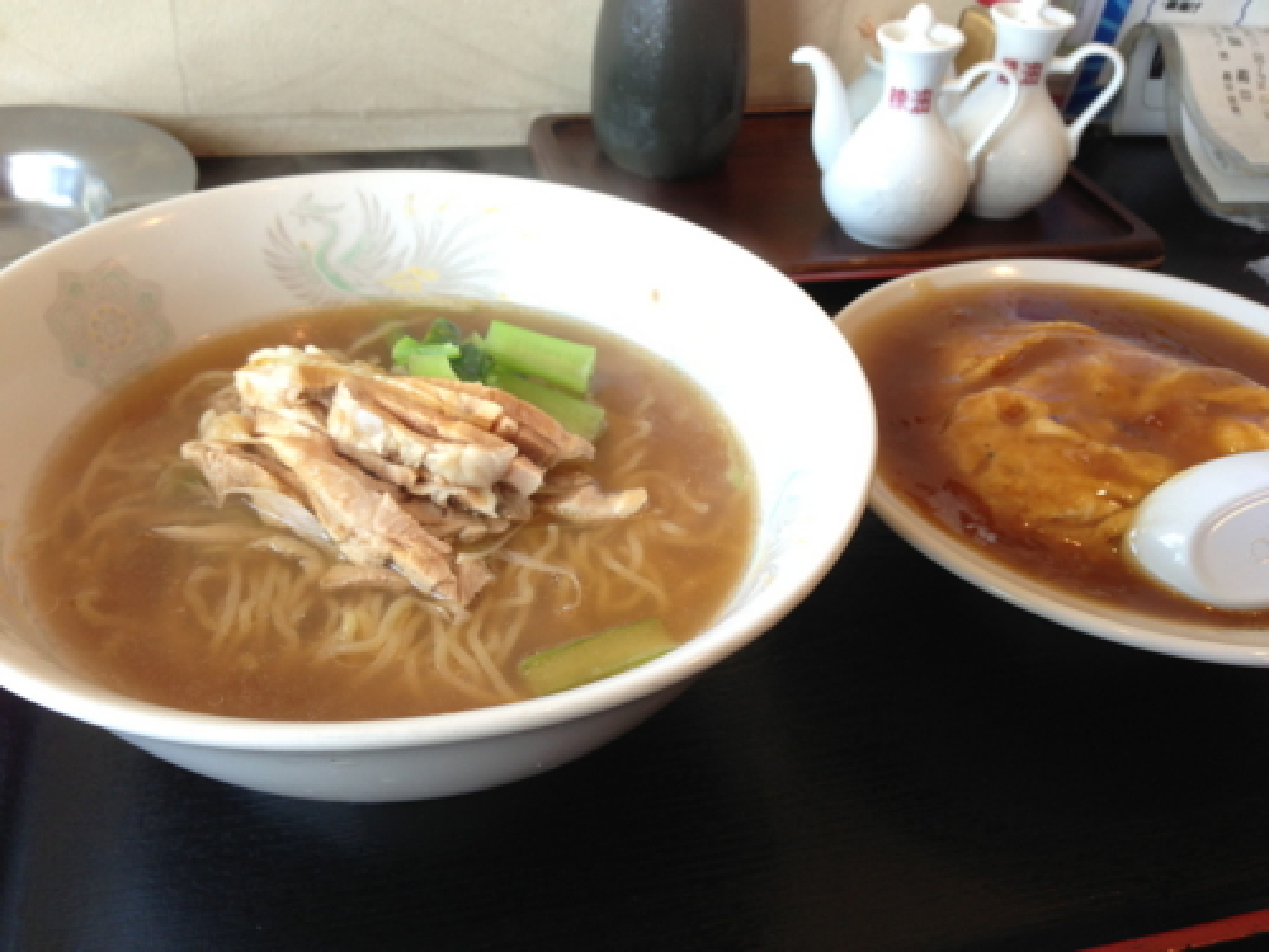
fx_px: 1210
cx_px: 634
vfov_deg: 42.9
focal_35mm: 33
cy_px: 476
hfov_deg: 55.4
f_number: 2.4
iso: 64
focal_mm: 4.13
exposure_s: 1/24
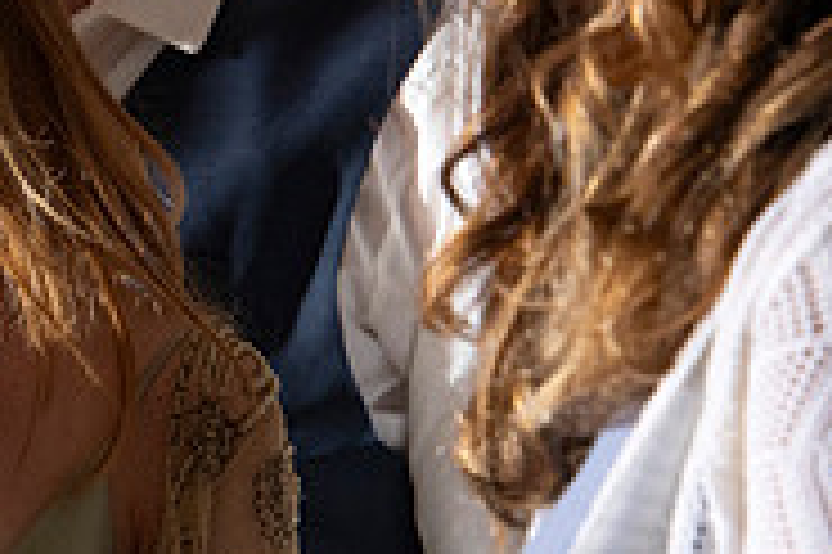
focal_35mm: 533
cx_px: -171
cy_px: 336
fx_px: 12307
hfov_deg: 3.9
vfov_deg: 2.6
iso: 800
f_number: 9
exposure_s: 1/160
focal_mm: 170
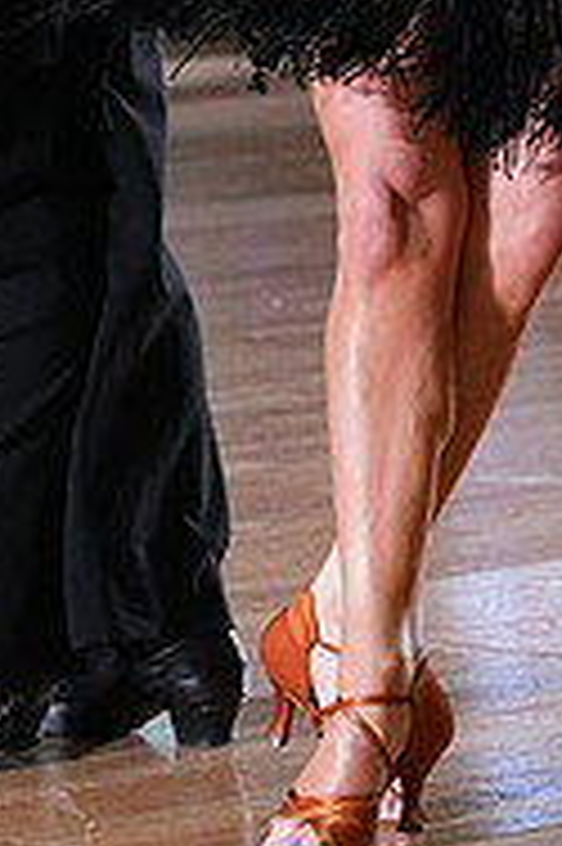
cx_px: 119
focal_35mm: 300
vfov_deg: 6.8
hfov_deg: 4.6
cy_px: -328
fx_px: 7037
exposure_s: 1/400
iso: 8000
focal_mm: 97
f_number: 5.6
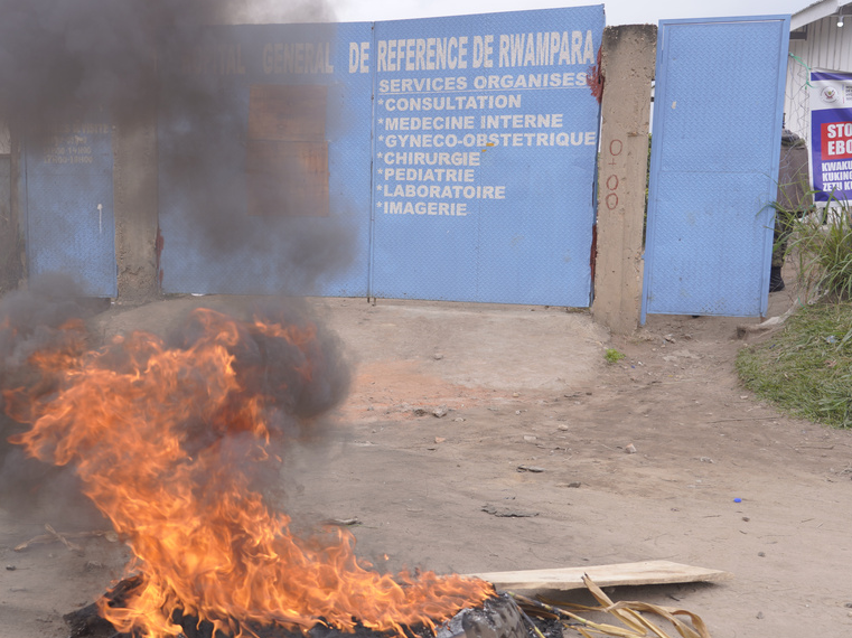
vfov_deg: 32.8
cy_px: 362
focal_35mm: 44
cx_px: 312
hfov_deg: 42.6
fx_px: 1082
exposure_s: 1/320
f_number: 4.5
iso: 125
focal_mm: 34
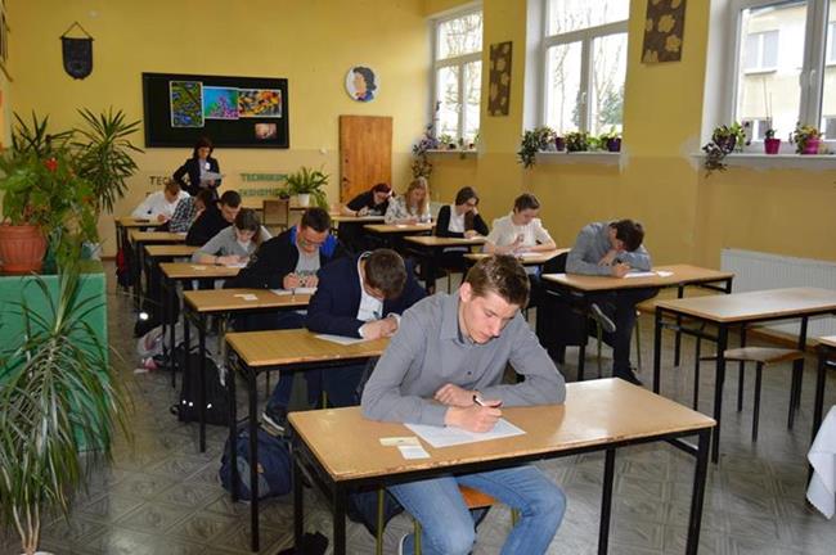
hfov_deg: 55.2
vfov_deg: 38.3
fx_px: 800
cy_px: 278
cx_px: 418
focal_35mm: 34
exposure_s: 1/60
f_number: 4
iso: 400
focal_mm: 23
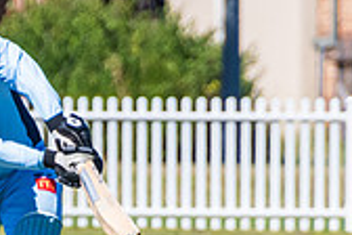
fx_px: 25391
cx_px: -15
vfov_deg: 0.5
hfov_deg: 0.8
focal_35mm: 2597
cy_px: 135
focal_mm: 400
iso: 400
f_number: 6.3
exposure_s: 1/2500
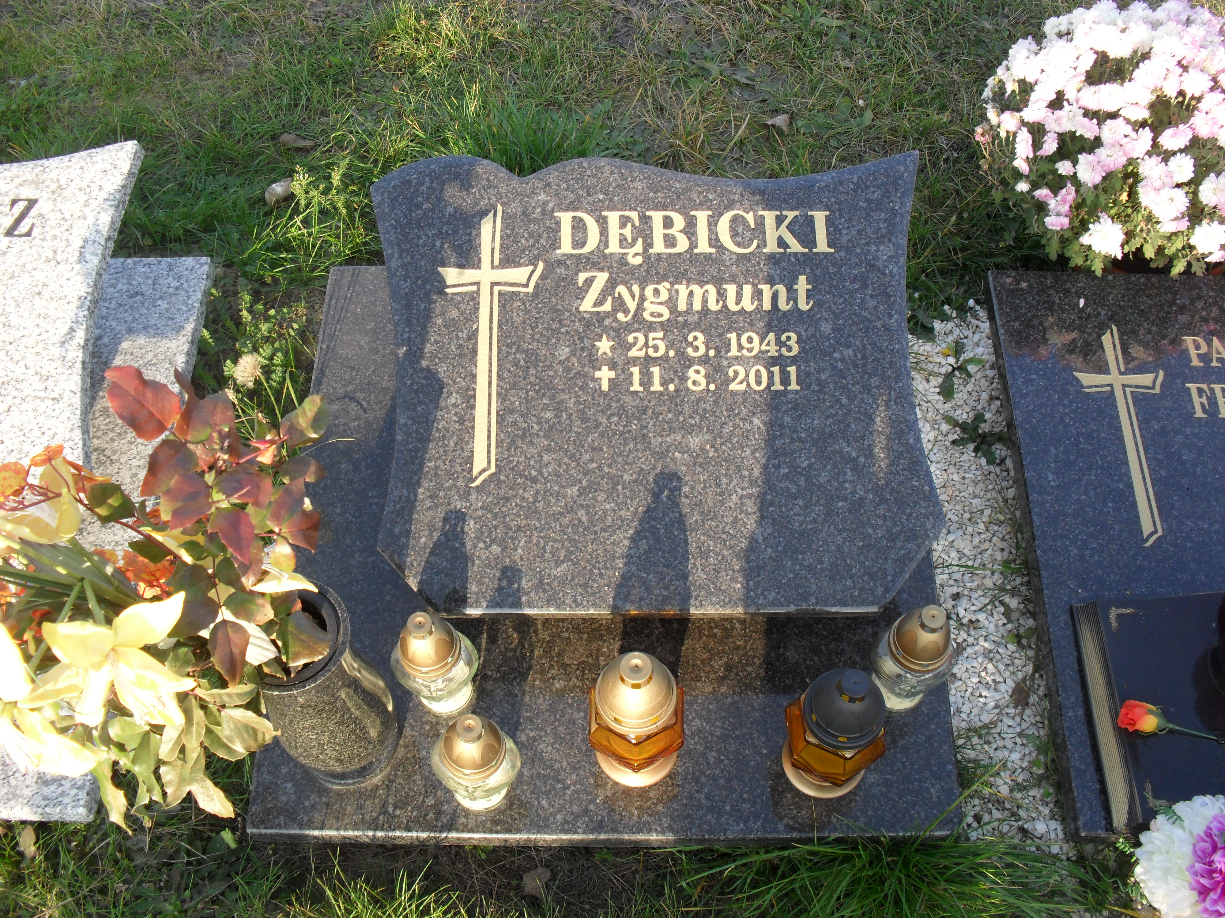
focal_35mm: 35
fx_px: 1239
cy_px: 459
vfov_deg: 40.7
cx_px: 612
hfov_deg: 52.6
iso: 100
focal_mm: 6.3
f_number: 3.2
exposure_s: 1/180
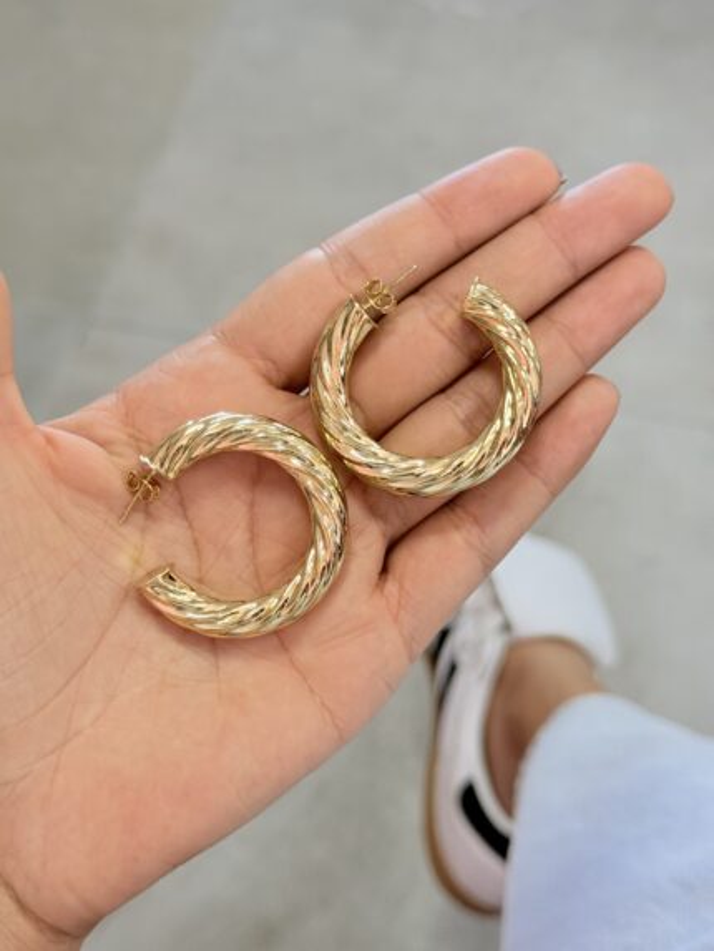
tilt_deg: -54.6
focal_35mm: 48
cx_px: 357
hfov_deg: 30.3
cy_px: 476
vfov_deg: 39.6
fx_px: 1320
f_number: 1.78
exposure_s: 1/60
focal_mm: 6.76
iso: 125
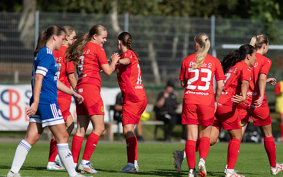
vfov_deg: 2.9
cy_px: 85
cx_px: 141
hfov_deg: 4.6
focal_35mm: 461
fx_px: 3557
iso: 100
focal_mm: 300
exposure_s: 1/3200
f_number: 3.2
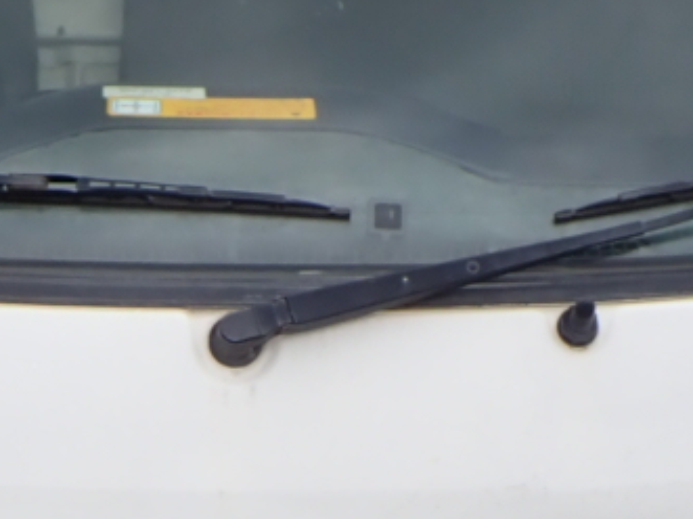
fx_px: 3562
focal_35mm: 178
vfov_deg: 8.3
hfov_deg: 11.1
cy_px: 444
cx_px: 182
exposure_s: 1/200
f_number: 4.5
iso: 100
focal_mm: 8.41
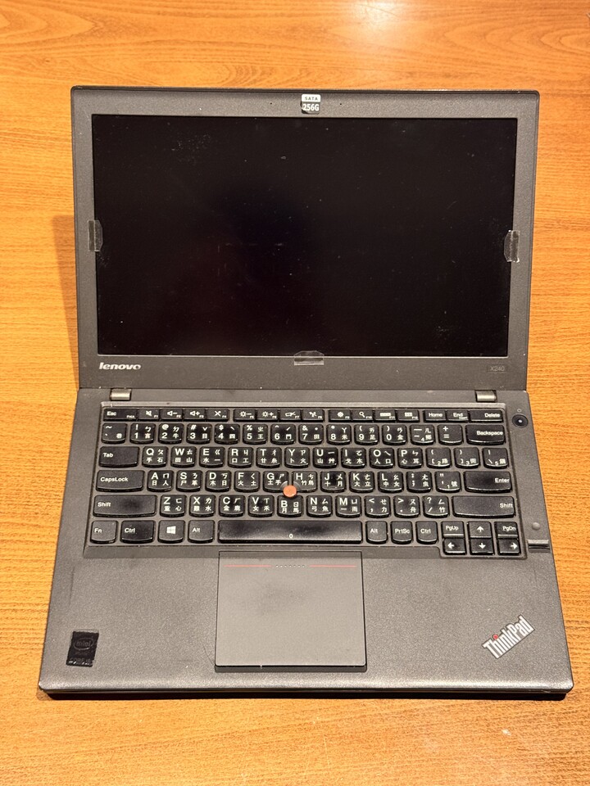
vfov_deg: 39.7
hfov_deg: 30.3
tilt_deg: -55.8
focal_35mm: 48
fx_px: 1091
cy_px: 393
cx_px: 295
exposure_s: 1/40
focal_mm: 6.76
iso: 320
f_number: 1.78
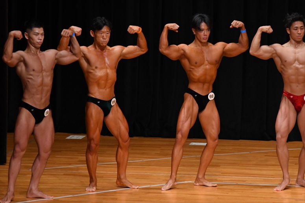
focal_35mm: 285
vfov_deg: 4.8
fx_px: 2413
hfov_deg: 7.2
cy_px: 102
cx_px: 152
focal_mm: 190
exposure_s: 1/400
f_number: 5.6
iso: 3200
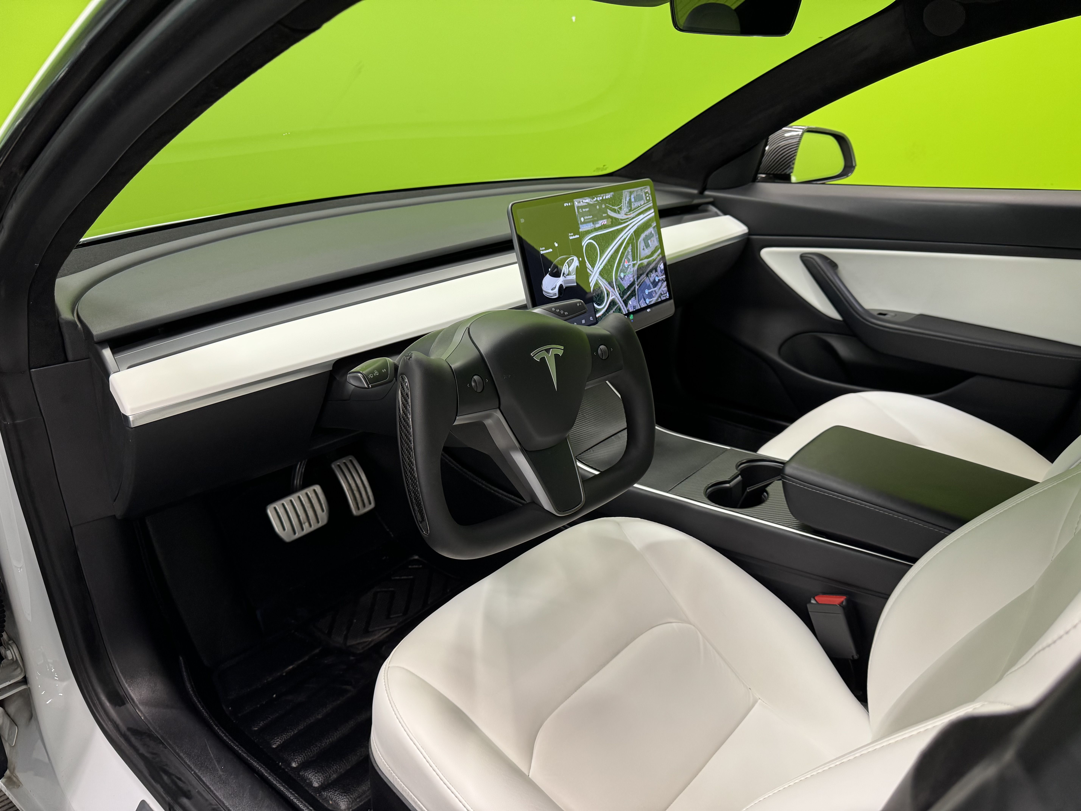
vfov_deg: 56.8
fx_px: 749
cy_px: 406
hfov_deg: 71.6
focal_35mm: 24
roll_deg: +0.5
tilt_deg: -22.8
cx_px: 540
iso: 200
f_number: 1.78
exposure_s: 1/100
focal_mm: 6.76
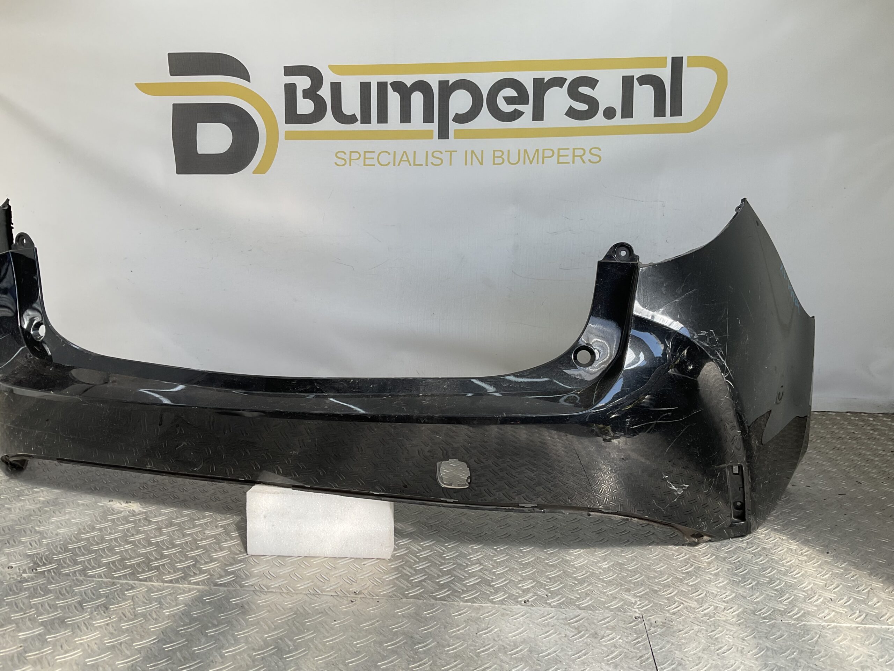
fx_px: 749
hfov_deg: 61.7
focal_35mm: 29
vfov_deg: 48.2
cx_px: 447
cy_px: 336
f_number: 1.8
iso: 16
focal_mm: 3
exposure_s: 1/400
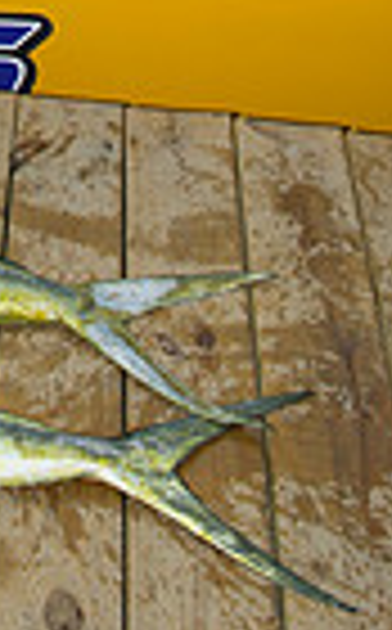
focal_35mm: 95
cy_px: -351
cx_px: -182
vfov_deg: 18.9
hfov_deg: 13.0
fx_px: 1631
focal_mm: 29
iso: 200
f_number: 6.3
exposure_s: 1/200
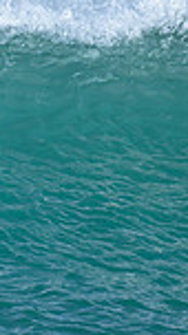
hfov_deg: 0.3
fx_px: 32679
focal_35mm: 3671
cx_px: -315
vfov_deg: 0.6
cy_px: 141
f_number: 6.3
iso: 250
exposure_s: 1/2000
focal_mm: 800
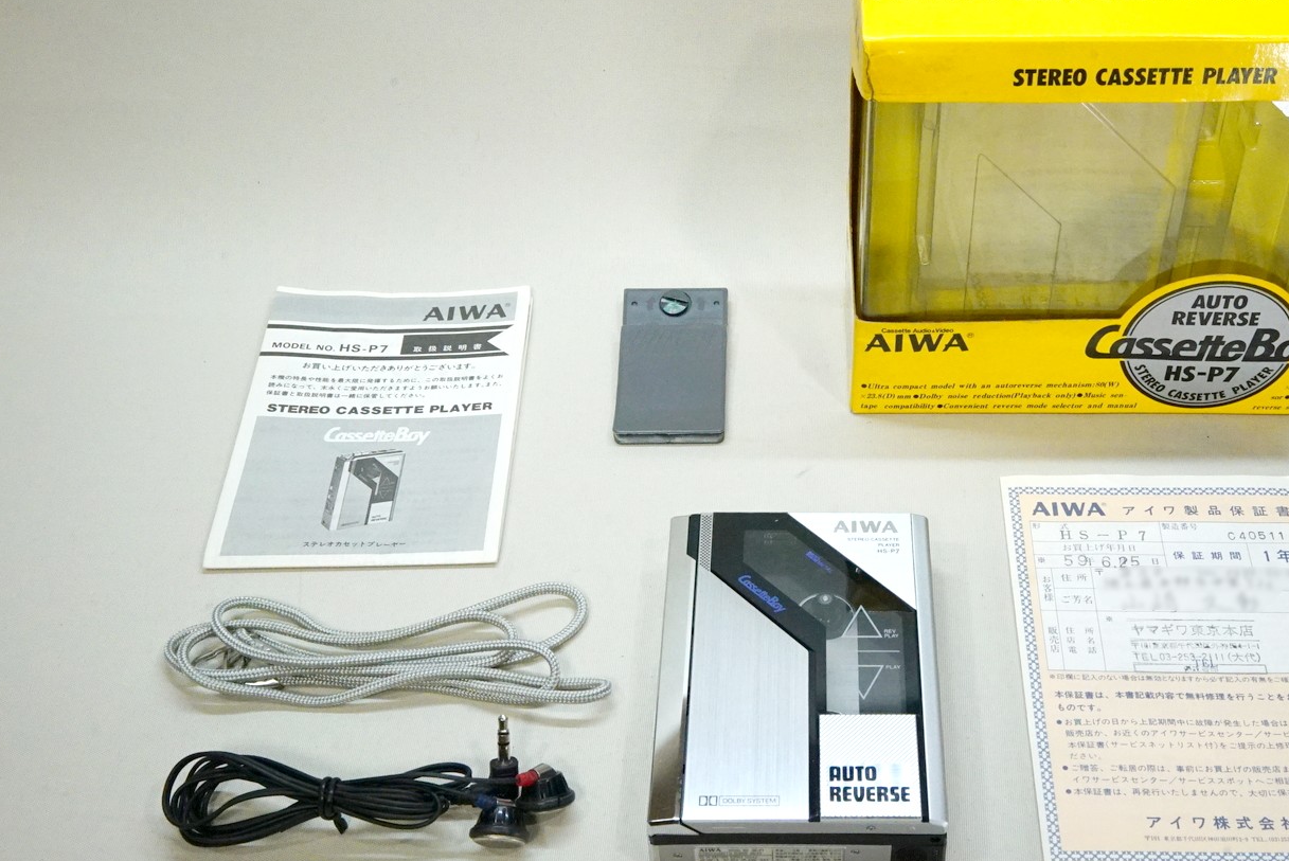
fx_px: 1648
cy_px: 383
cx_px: 813
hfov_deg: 42.4
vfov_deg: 29.3
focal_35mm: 46
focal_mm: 35
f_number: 22
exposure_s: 1/80
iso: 6400
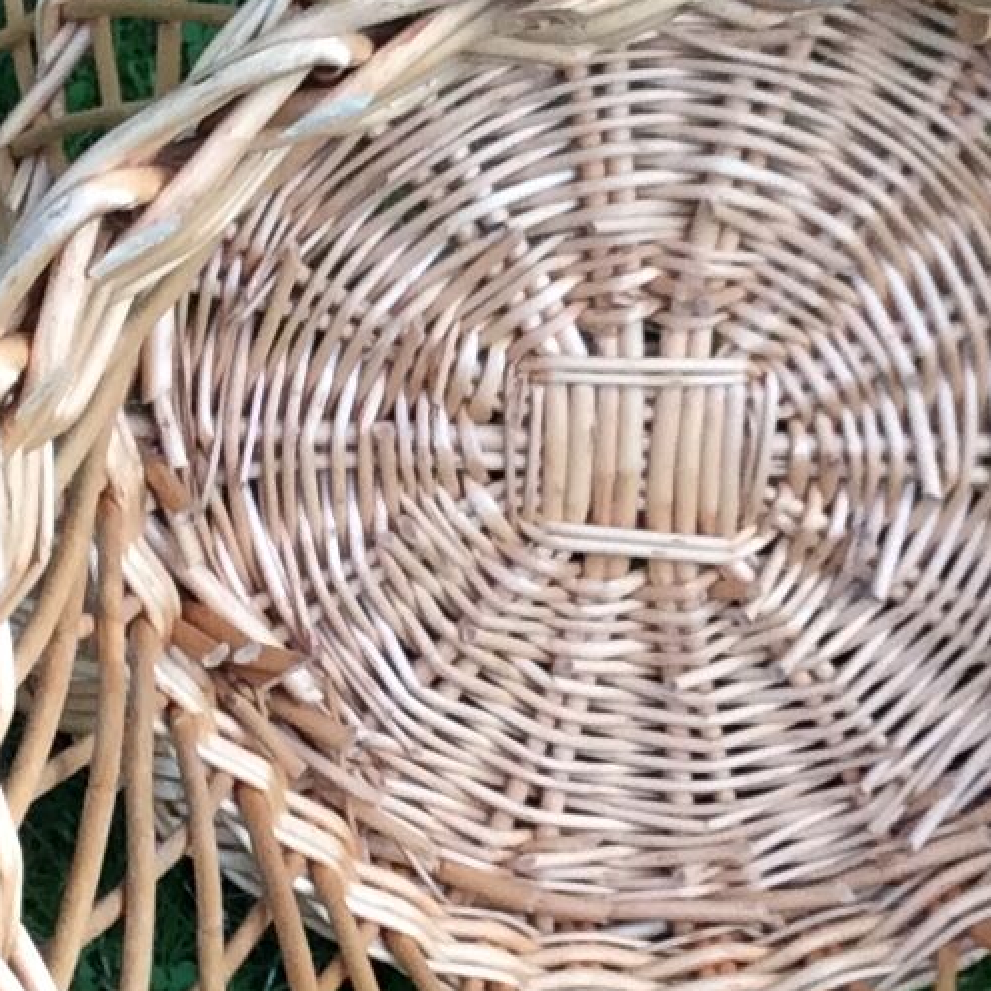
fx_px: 4794
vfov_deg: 11.8
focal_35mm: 148
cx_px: 651
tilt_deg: -50.4
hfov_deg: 11.8
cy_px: 549
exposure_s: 1/130
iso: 32
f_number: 2.4
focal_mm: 3.3
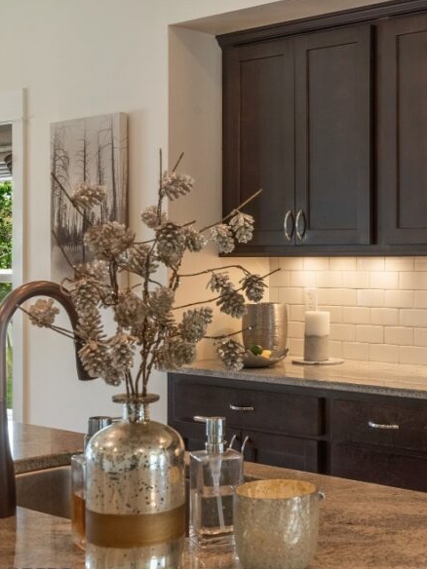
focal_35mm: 59
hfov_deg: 24.2
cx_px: 379
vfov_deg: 32.7
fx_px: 970
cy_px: 289
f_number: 11
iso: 400
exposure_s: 1/4
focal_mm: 35
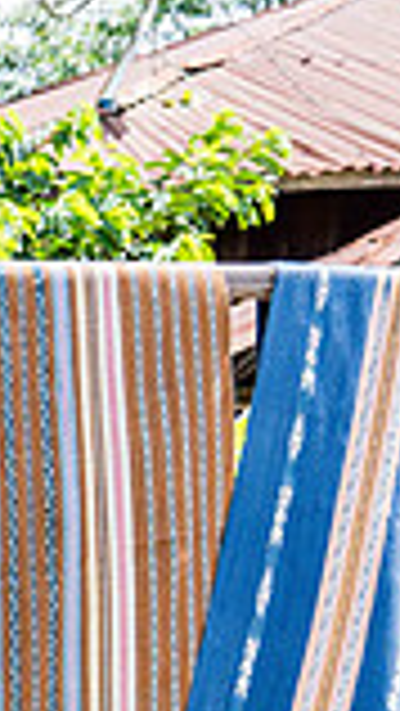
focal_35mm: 113
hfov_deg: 8.4
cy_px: 1003
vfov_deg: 17.4
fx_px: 2128
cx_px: -938
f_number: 4.5
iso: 250
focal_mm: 25
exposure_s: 1/400
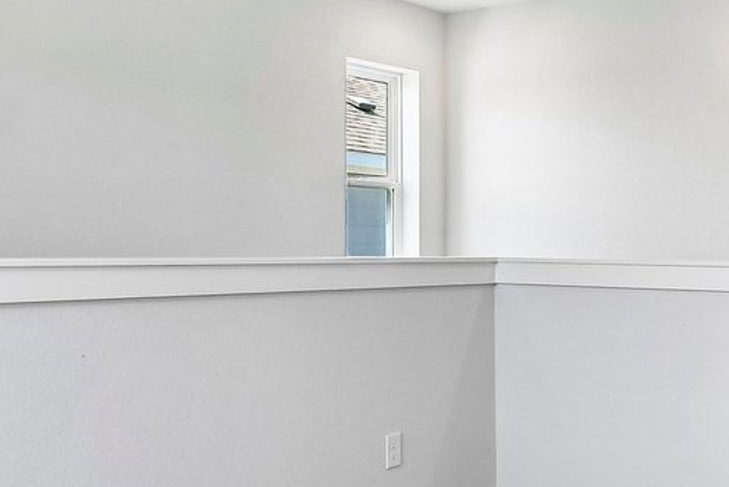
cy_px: 172
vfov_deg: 27.4
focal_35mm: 49
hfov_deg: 39.7
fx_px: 992
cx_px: 509
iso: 400
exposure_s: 1/100
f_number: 8
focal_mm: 10
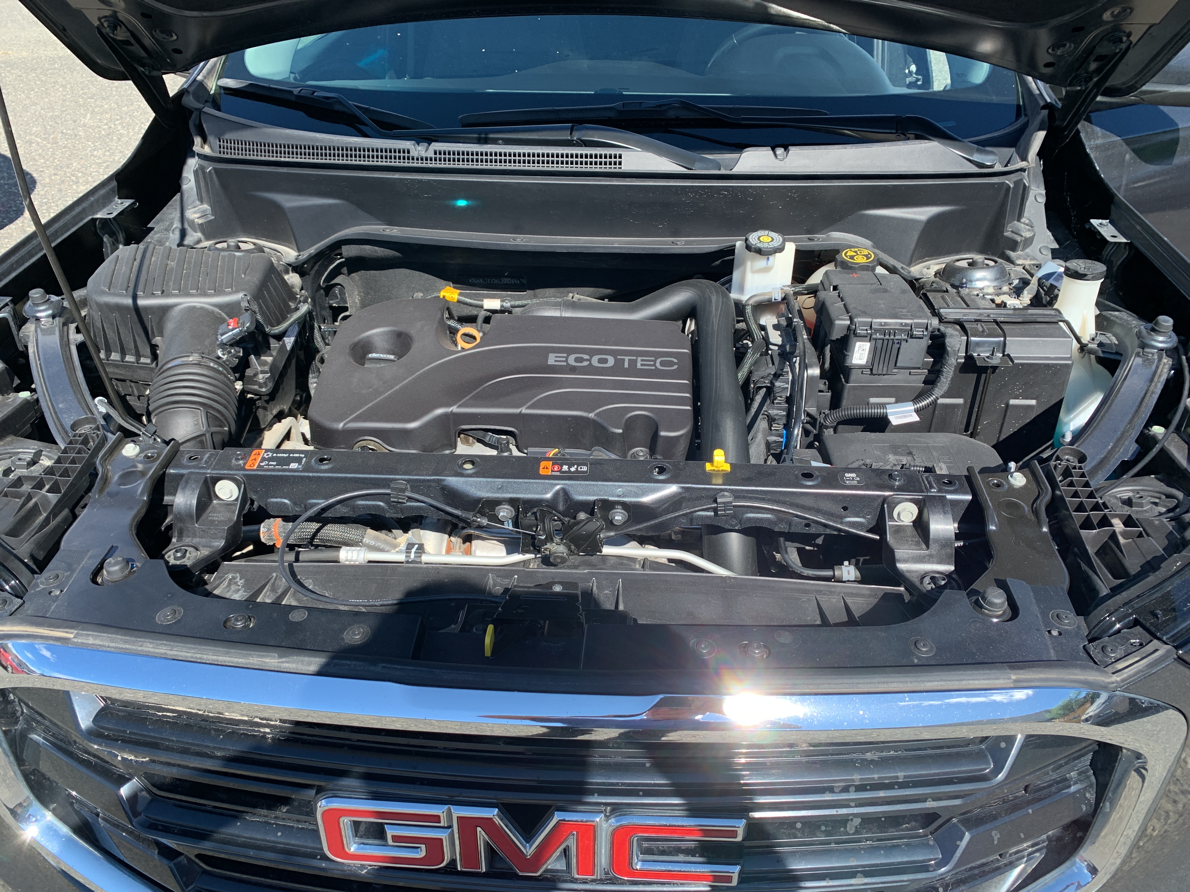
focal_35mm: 26
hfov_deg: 67.3
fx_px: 894
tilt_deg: -33.7
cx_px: 595
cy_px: 446
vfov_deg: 53.1
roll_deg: -0.5
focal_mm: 4.25
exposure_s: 1/573
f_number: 1.8
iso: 25
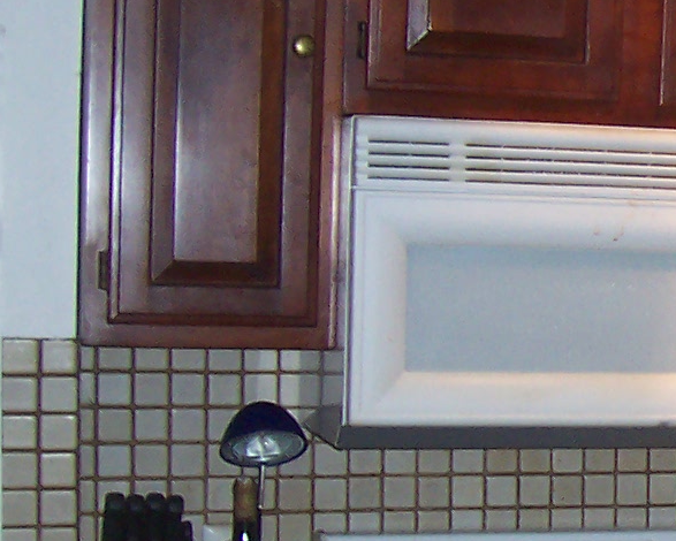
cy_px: 373
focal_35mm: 125
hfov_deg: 14.0
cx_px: 1149
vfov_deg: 12.3
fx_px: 2502
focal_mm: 5.6
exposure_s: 1/60
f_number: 2.8
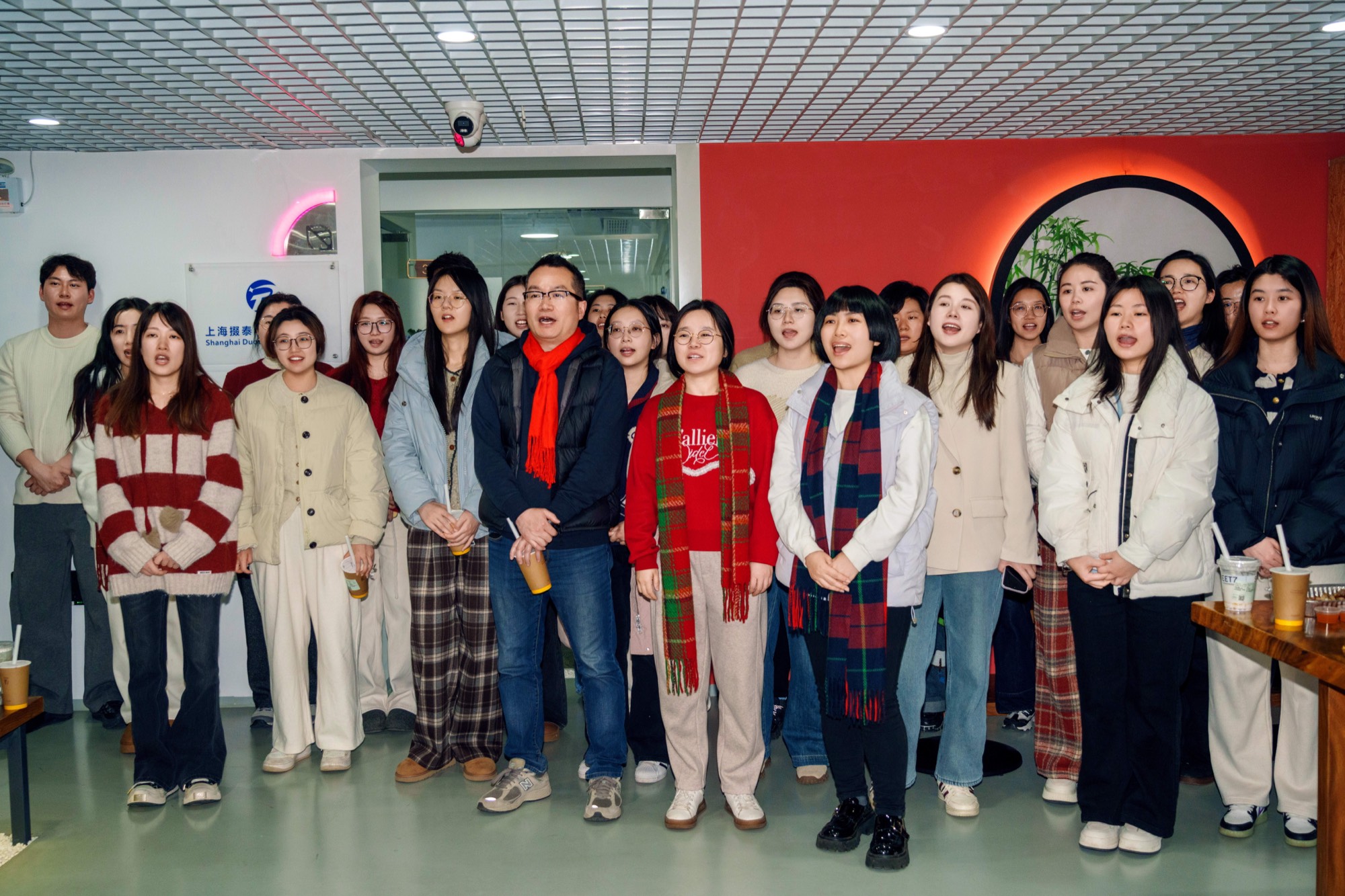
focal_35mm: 35
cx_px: 672
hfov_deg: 54.4
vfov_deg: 37.8
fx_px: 1307
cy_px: 448
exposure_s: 1/250
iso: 1600
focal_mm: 35
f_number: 4
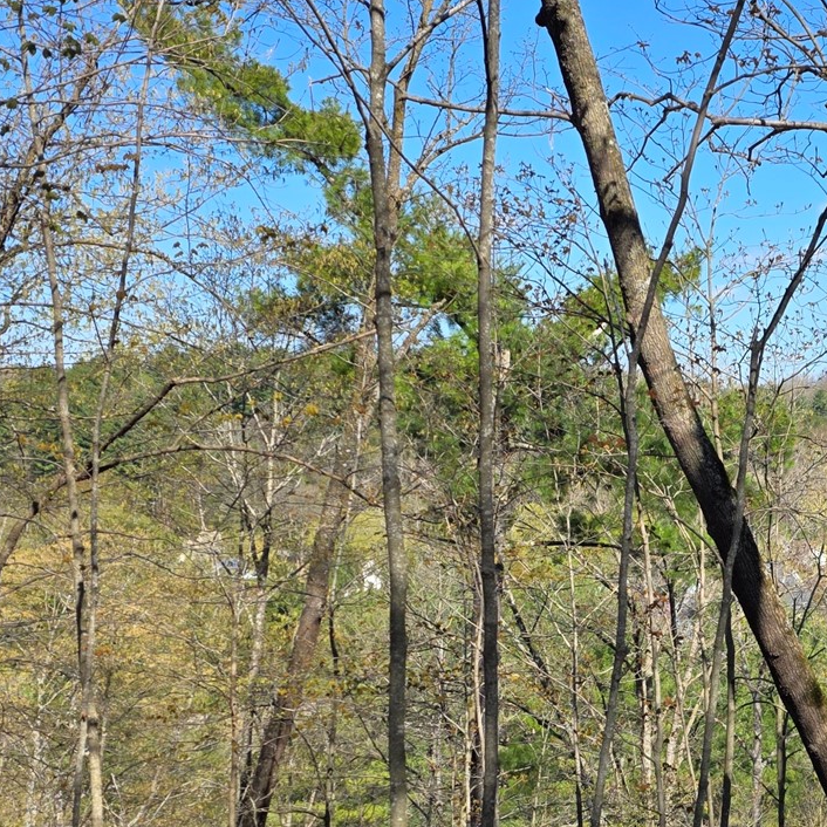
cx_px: 850
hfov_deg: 27.2
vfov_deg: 28.6
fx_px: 1595
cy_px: 621
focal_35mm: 59
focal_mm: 6.3
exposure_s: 1/3409
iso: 80
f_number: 1.7
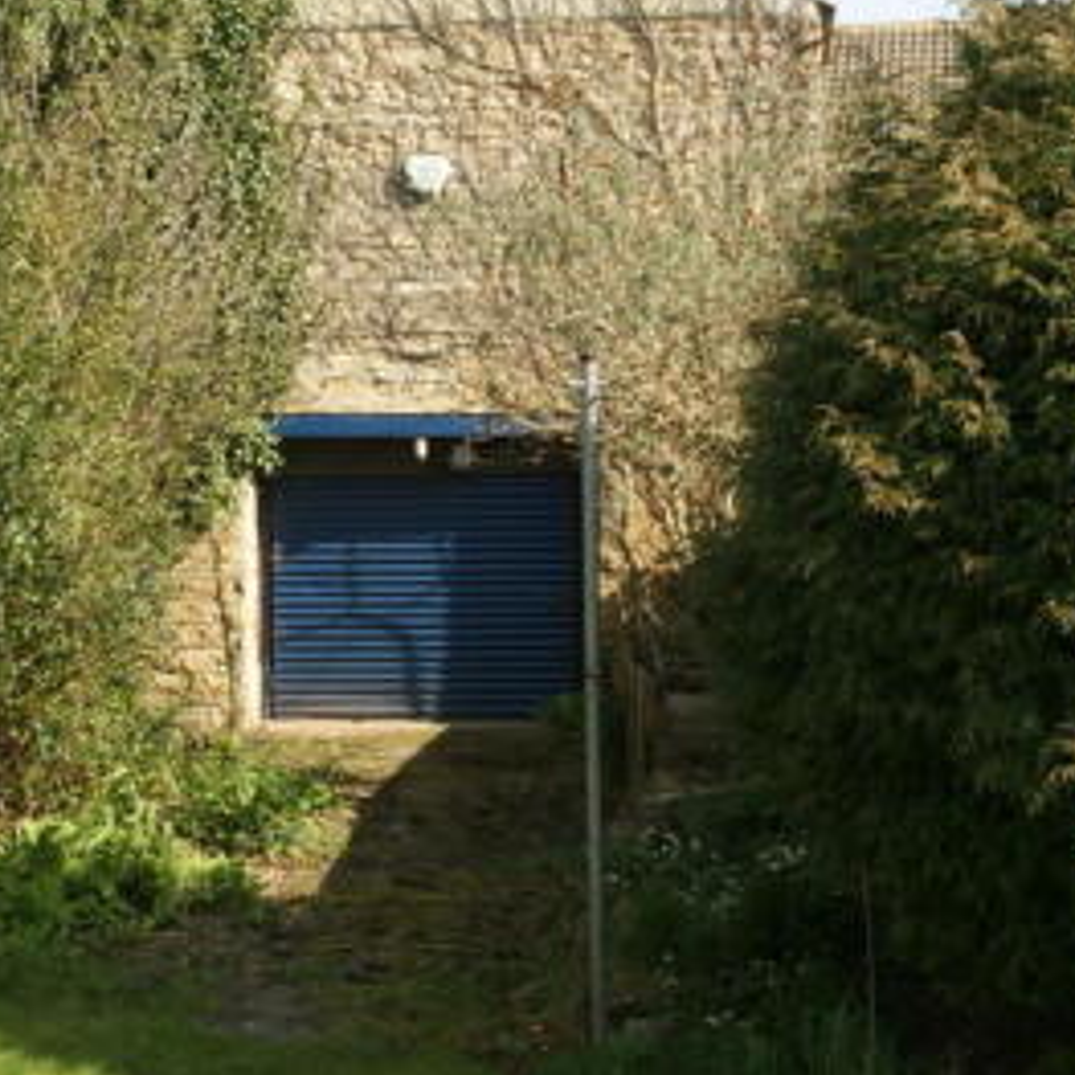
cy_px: 247
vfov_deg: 29.5
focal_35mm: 57
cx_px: 705
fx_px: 2003
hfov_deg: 29.9
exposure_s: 1/60
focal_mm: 18
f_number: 10
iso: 100
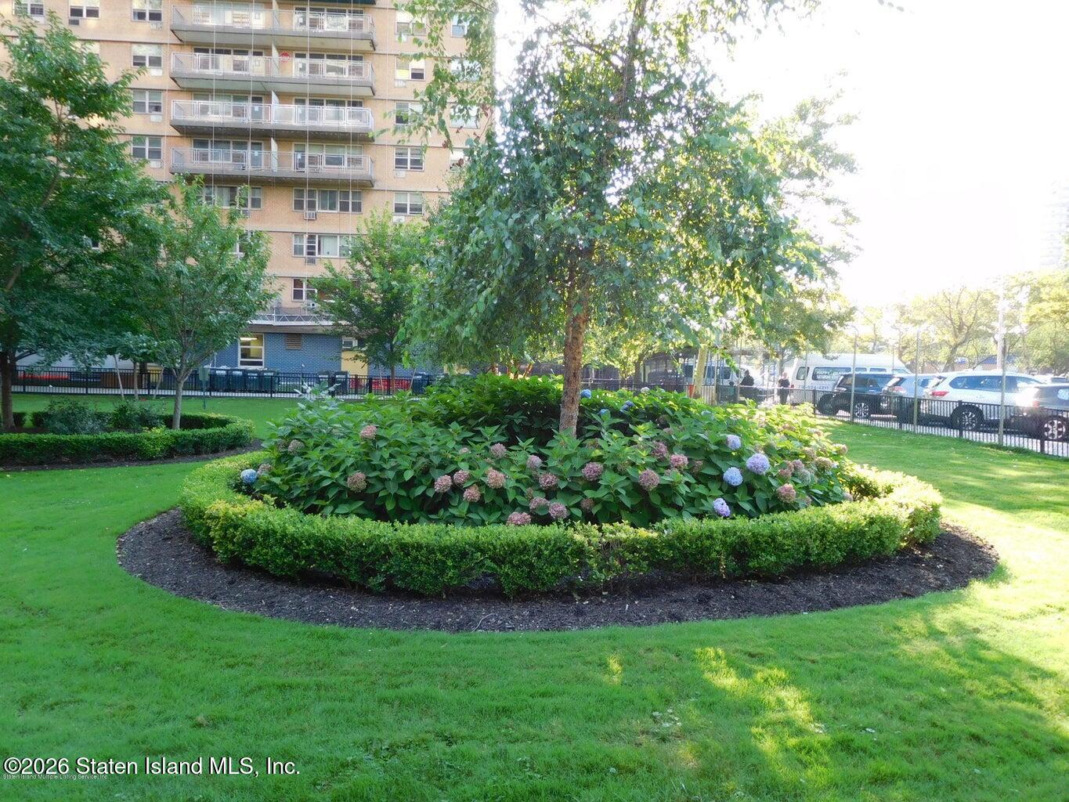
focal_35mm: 25
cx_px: 534
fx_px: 772
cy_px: 401
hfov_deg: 69.4
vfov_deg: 54.9
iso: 125
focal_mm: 4.5
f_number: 3.4
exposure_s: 1/80
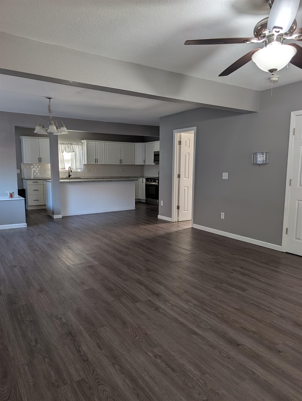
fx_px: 279
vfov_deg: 71.5
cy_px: 200
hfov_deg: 56.9
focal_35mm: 24
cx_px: 151
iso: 18
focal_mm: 6.9
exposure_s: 1/27.5
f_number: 1.68
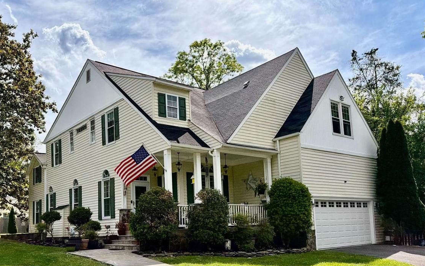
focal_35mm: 29
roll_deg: +2.6
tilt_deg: +6.0
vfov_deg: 42.8
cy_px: 166
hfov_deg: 64.4
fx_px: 336
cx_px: 185
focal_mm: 6.76
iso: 640
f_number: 1.78
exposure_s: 1/55556
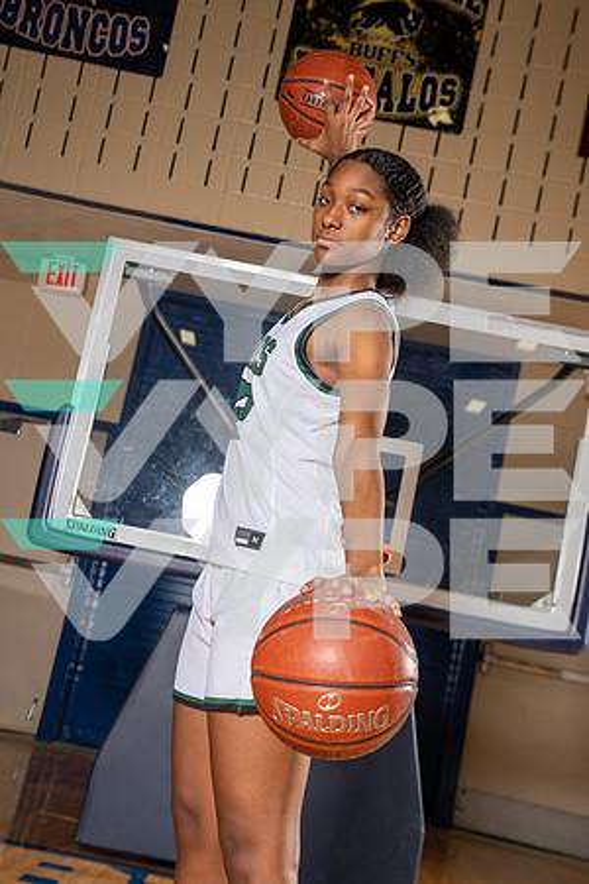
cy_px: 442
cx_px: 294
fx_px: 1276
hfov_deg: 26.0
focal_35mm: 52
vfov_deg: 38.2
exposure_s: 1/250
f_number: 5.6
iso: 400
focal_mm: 52
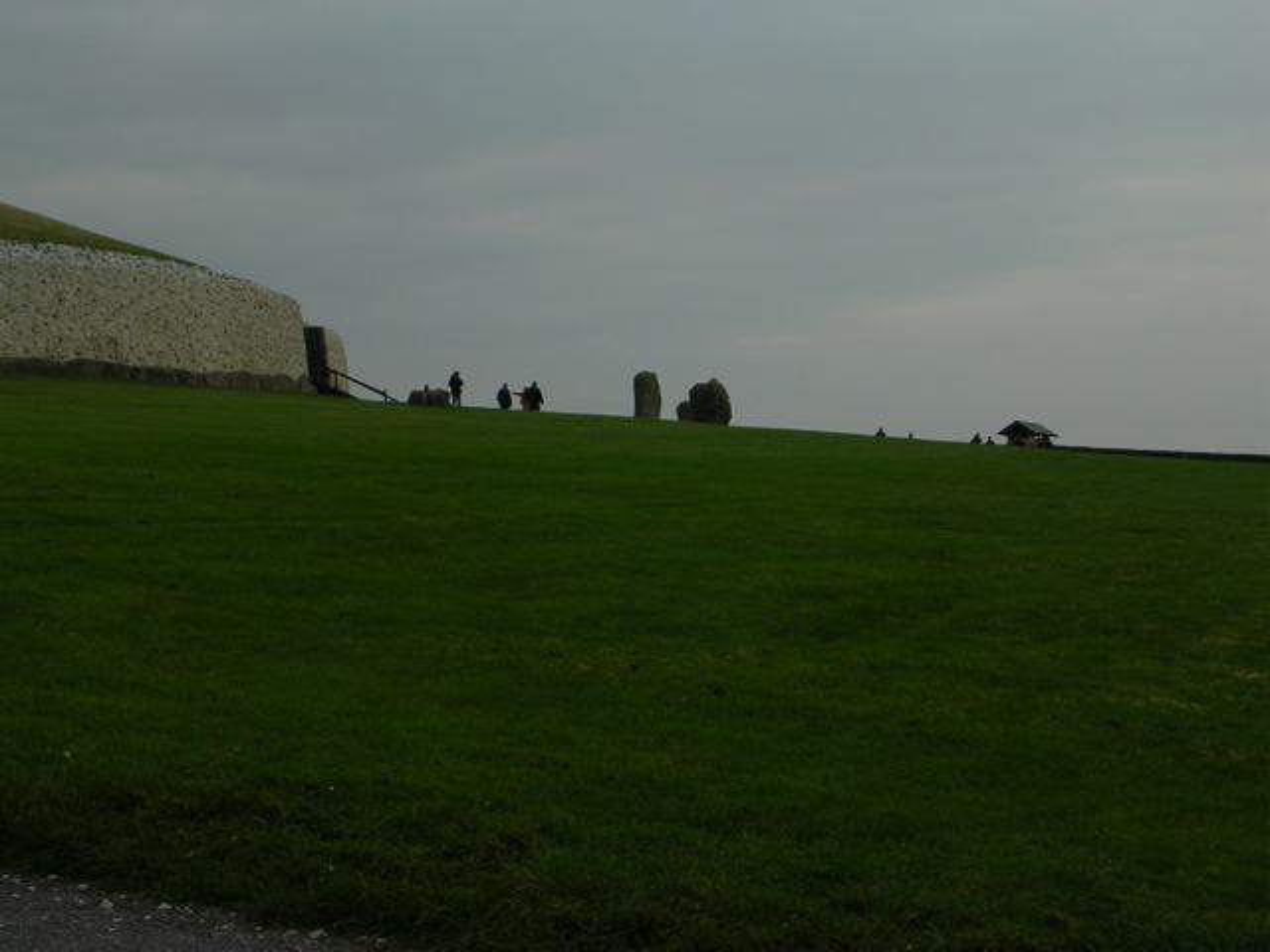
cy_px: 476
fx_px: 2642
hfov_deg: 27.0
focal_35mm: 72
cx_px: 635
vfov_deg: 20.4
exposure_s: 1/676
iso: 50
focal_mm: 10.9
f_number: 3.7
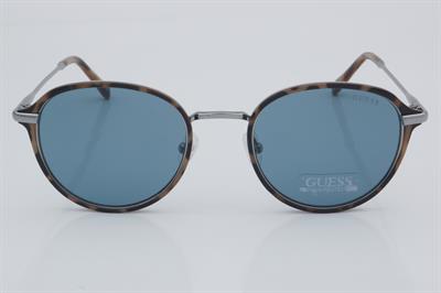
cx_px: 220
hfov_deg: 24.6
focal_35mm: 82
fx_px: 1010
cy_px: 146
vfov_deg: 16.5
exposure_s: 1/4
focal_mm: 55
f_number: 32
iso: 100
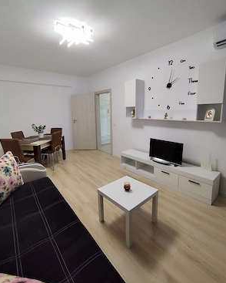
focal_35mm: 17
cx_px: 112
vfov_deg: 89.6
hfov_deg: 77.0
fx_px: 142
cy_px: 135
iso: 80
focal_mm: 1.65
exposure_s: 1/100
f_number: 2.2
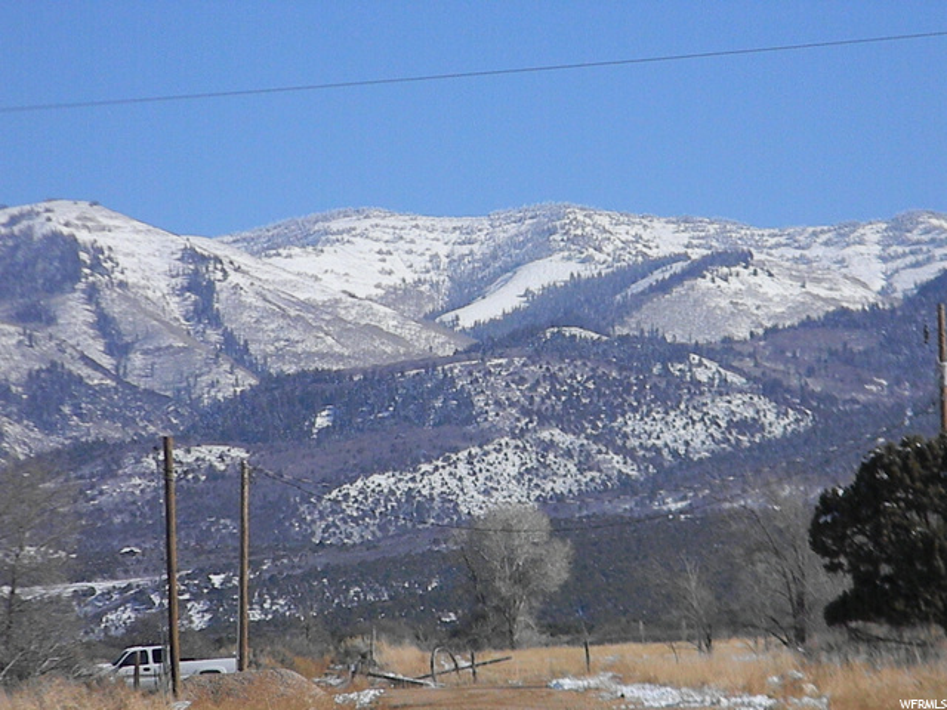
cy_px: 355
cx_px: 474
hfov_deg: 8.8
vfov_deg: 6.6
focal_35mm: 226
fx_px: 6183
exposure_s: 1/1259
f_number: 10.8
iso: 662
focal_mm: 41
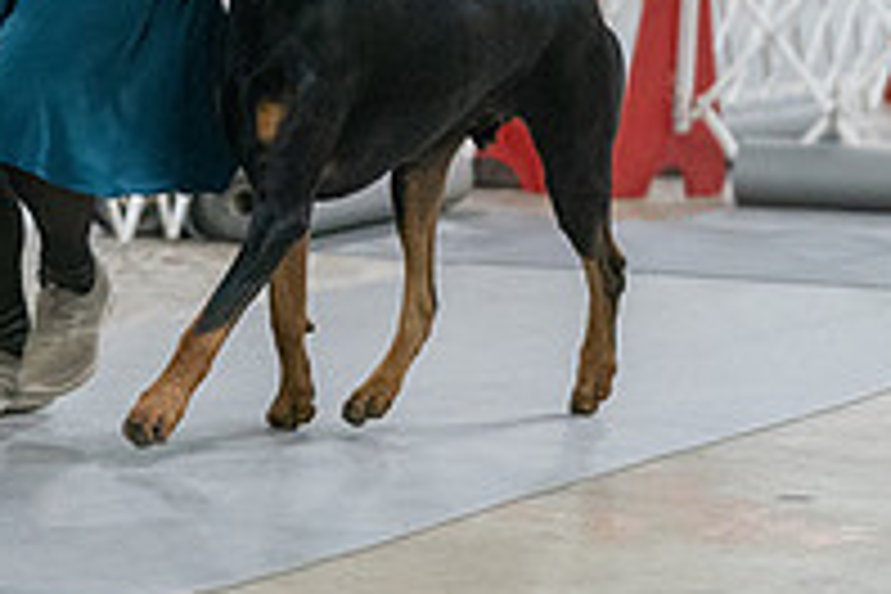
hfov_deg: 6.2
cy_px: -205
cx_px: 94
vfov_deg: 4.1
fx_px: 8266
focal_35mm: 334
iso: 6400
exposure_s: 1/400
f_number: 2.8
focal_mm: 114
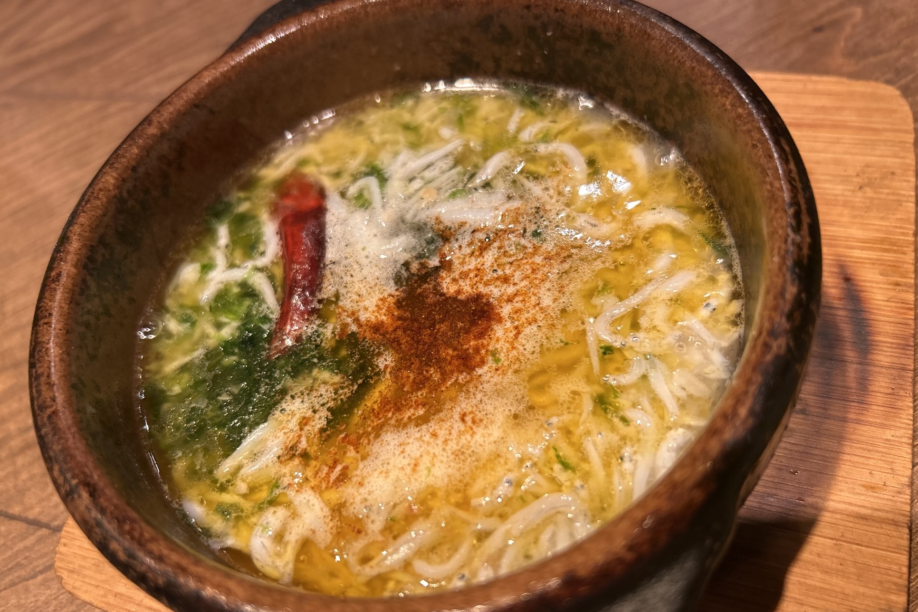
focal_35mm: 28
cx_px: 444
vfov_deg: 46.4
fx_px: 714
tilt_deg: -56.3
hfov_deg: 65.5
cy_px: 325
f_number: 1.5
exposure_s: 1/50
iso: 100
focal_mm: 5.7
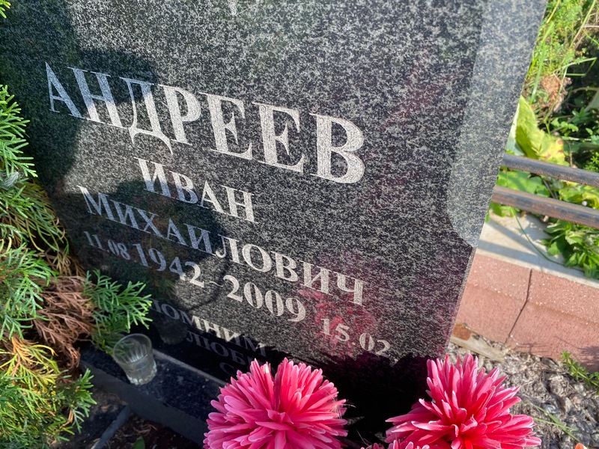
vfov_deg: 53.1
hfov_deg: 67.3
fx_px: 450
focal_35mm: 26
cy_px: 224
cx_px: 300
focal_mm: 4.25
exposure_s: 1/432
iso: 32
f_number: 1.8
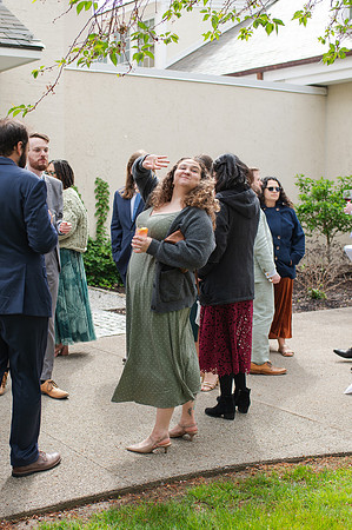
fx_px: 773
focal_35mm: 53
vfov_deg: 37.8
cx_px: 130
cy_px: 265
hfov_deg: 25.6
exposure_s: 1/500
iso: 100
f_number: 3.2
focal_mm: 35
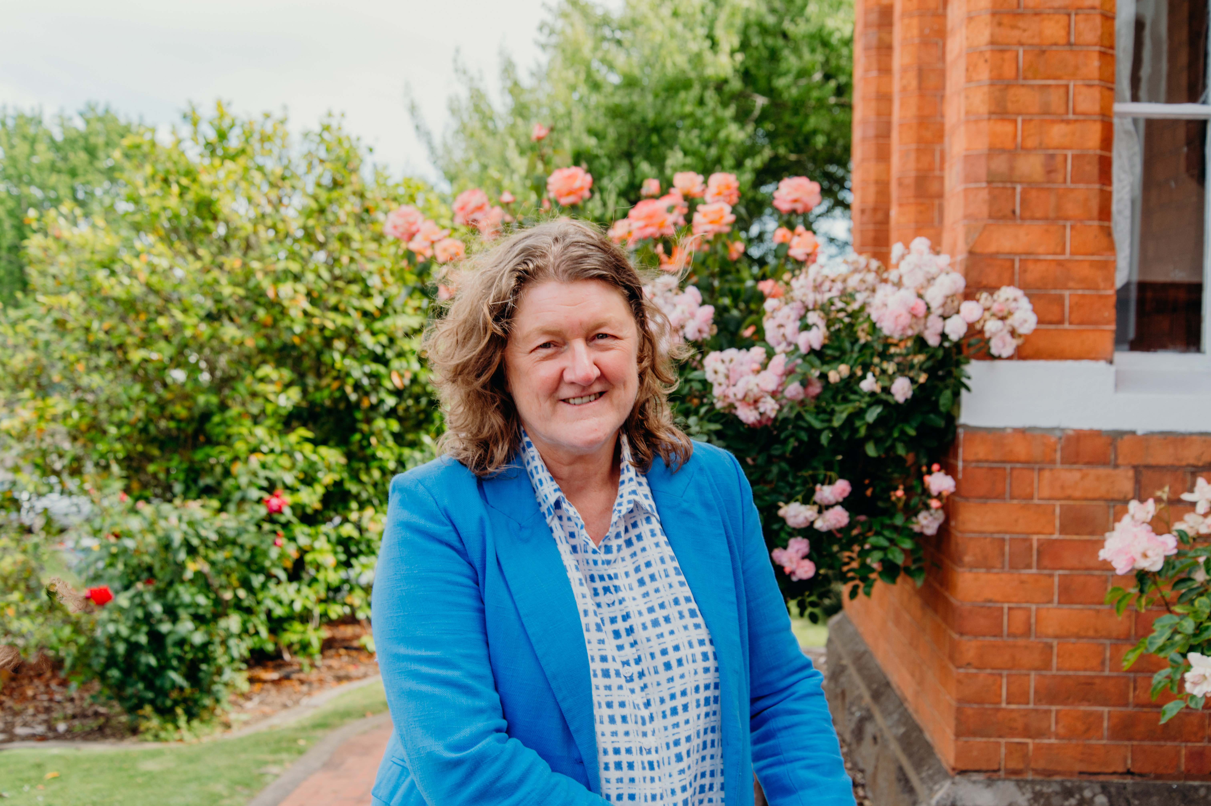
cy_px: 403
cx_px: 606
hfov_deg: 42.8
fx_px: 1546
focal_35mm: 46
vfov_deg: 29.2
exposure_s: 1/320
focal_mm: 46
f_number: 5
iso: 320
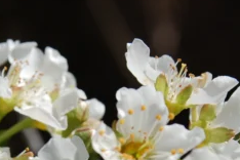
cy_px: 190
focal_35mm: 192
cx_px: 97
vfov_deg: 7.1
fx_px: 1280
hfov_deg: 10.7
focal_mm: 50
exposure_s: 1/500
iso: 200
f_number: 8
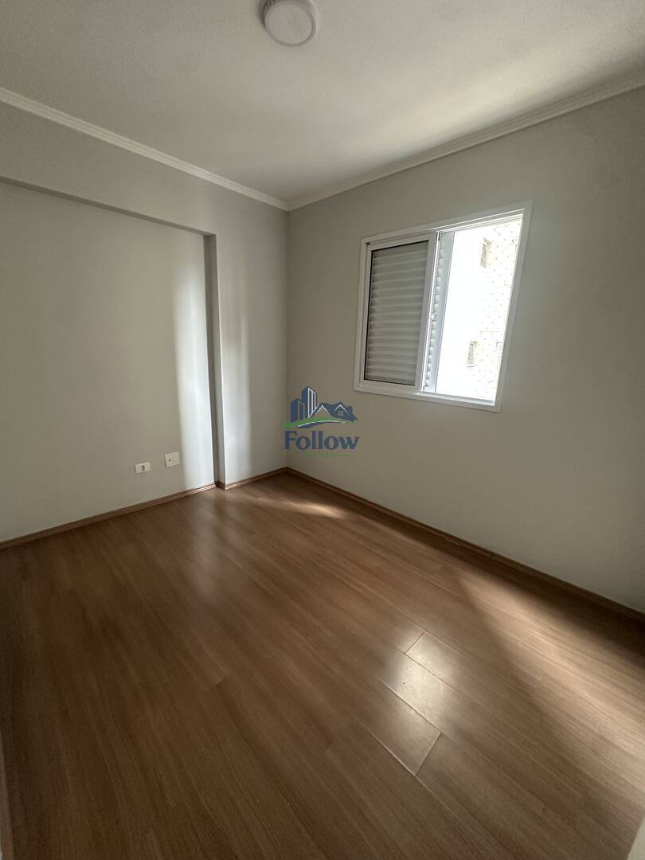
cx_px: 322
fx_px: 348
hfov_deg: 85.7
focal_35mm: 14
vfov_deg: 102.1
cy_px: 430
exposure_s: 1/67
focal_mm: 2.22
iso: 320
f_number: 2.2
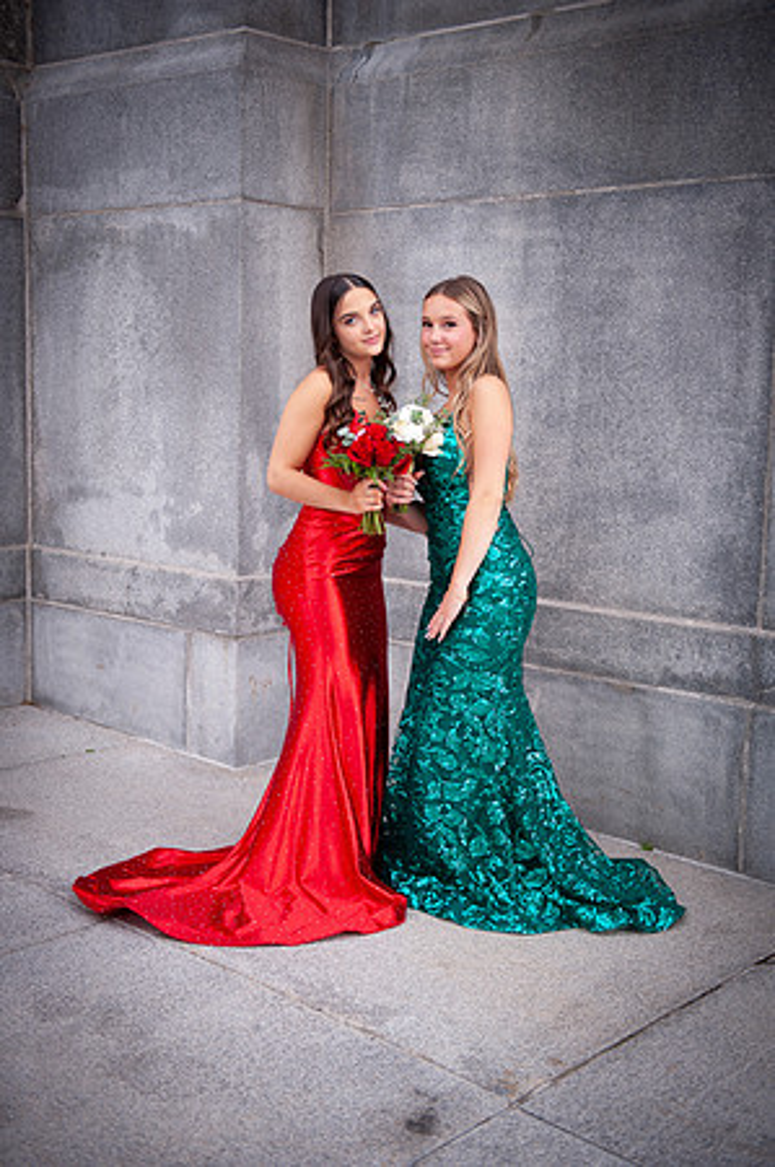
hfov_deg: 28.0
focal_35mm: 48
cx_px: 388
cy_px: 584
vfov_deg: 41.2
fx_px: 1553
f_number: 2.8
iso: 100
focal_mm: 48
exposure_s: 1/200
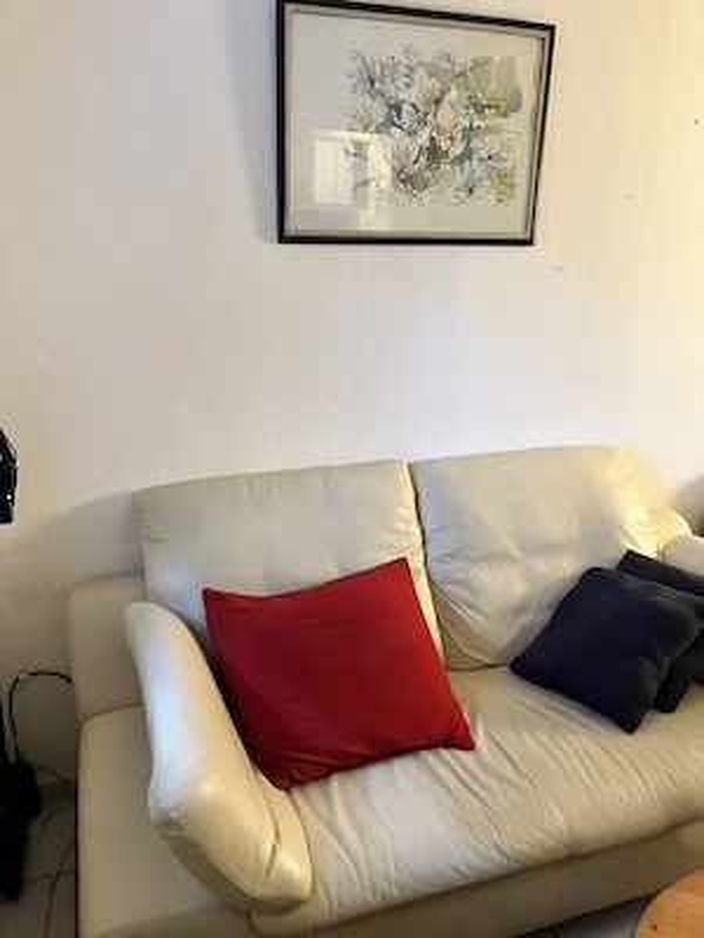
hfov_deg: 49.7
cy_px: 469
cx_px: 352
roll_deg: -1.5
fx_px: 759
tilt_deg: -16.8
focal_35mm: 28
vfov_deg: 63.4
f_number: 1.8
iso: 320
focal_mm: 3.99
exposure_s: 1/50
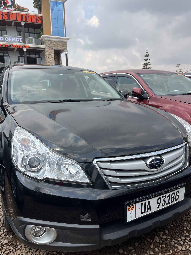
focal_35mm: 27
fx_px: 199
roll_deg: +2.6
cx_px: 96
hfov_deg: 51.4
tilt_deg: -9.2
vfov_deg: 65.3
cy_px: 130
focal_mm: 5.1
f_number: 1.6
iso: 50
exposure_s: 1/2222
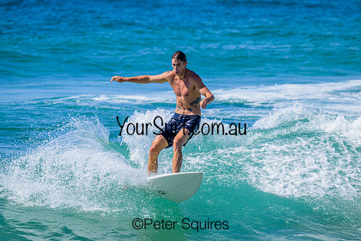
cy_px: 120
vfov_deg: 2.3
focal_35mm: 610
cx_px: 180
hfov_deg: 3.4
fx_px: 6118
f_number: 11
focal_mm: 610
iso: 640
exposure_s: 1/2000
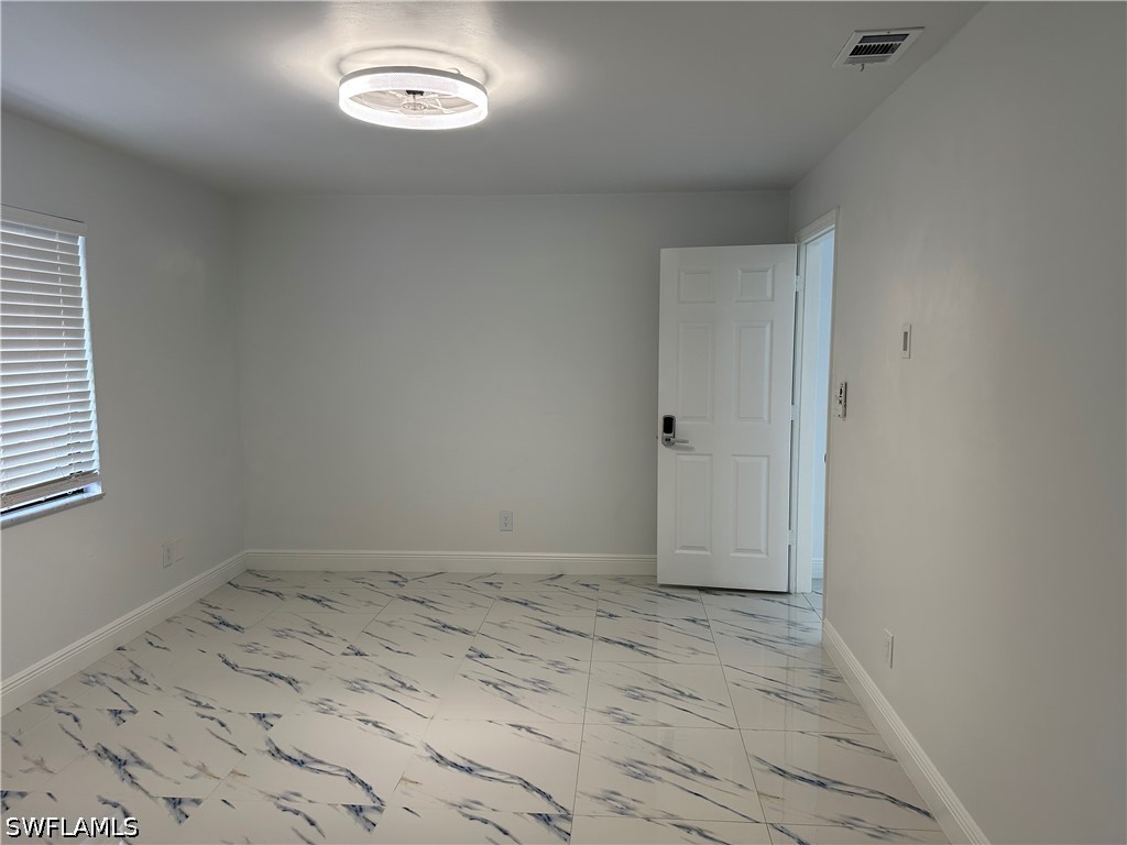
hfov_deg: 71.6
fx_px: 781
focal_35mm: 24
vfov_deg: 56.8
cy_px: 422
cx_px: 564
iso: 100
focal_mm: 6.86
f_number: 1.78
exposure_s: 1/162
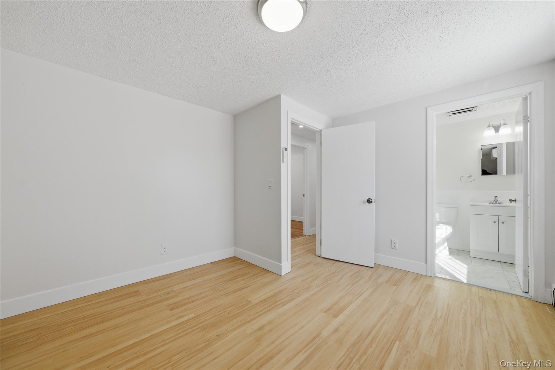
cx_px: 278
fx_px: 185
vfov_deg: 90.1
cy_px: 185
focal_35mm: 12
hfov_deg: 112.6
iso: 800
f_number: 8
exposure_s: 1/640
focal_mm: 12
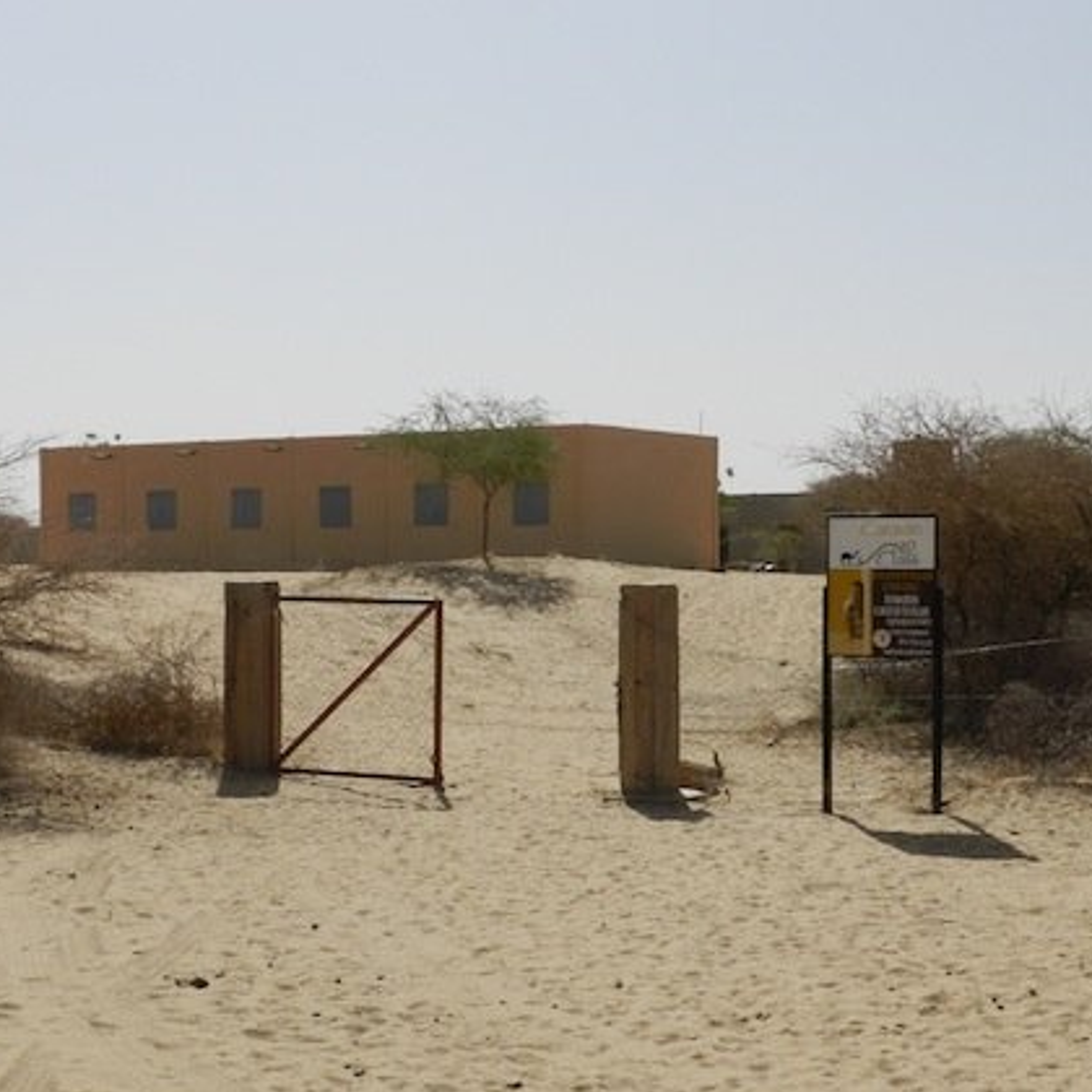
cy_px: 580
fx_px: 2213
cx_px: 569
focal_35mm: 62
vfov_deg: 27.7
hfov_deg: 27.7
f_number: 6.3
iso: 160
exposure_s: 1/800
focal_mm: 8.1
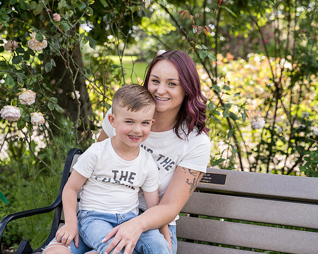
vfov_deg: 20.7
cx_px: 145
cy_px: 126
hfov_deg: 25.7
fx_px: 696
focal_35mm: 74
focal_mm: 59
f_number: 4
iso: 320
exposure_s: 1/400
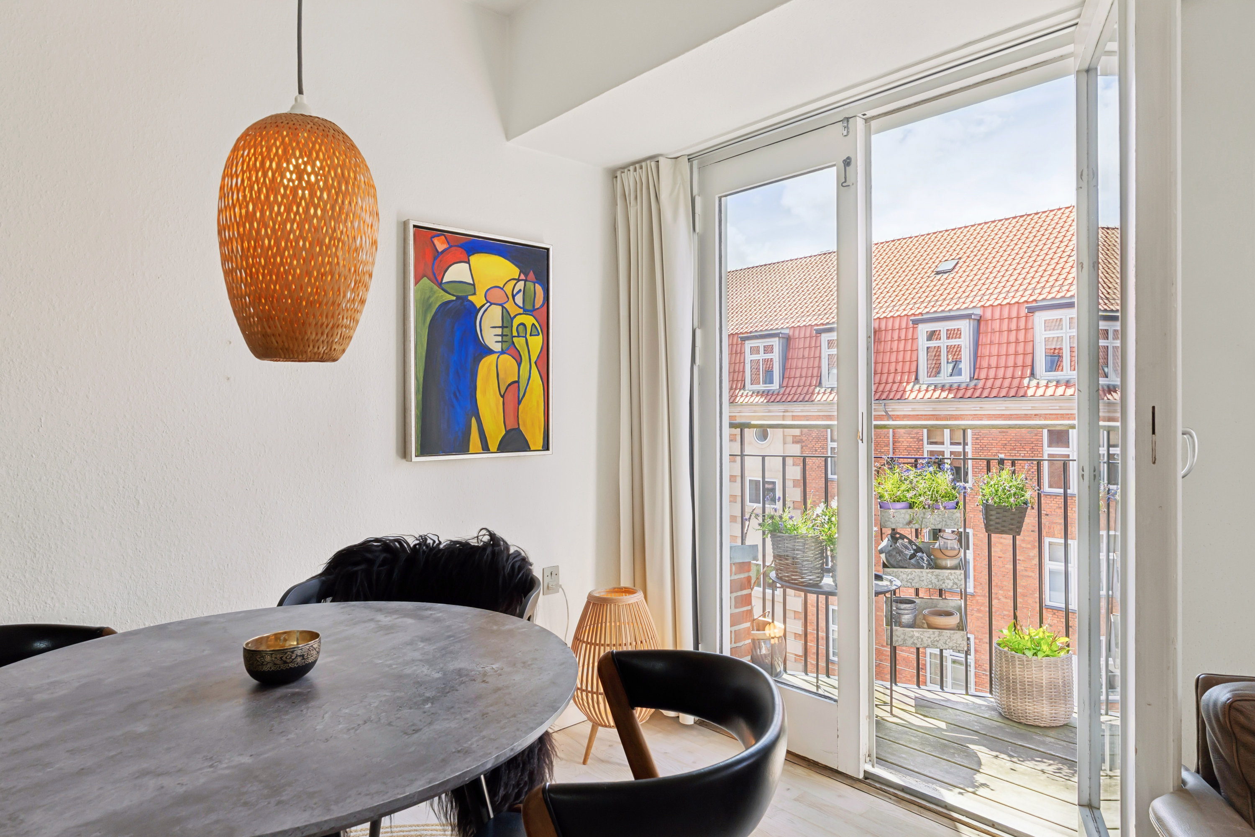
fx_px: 722
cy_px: 418
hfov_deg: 82.0
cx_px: 628
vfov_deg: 60.2
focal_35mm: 21
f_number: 7.1
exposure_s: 1/100
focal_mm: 13.8
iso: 200
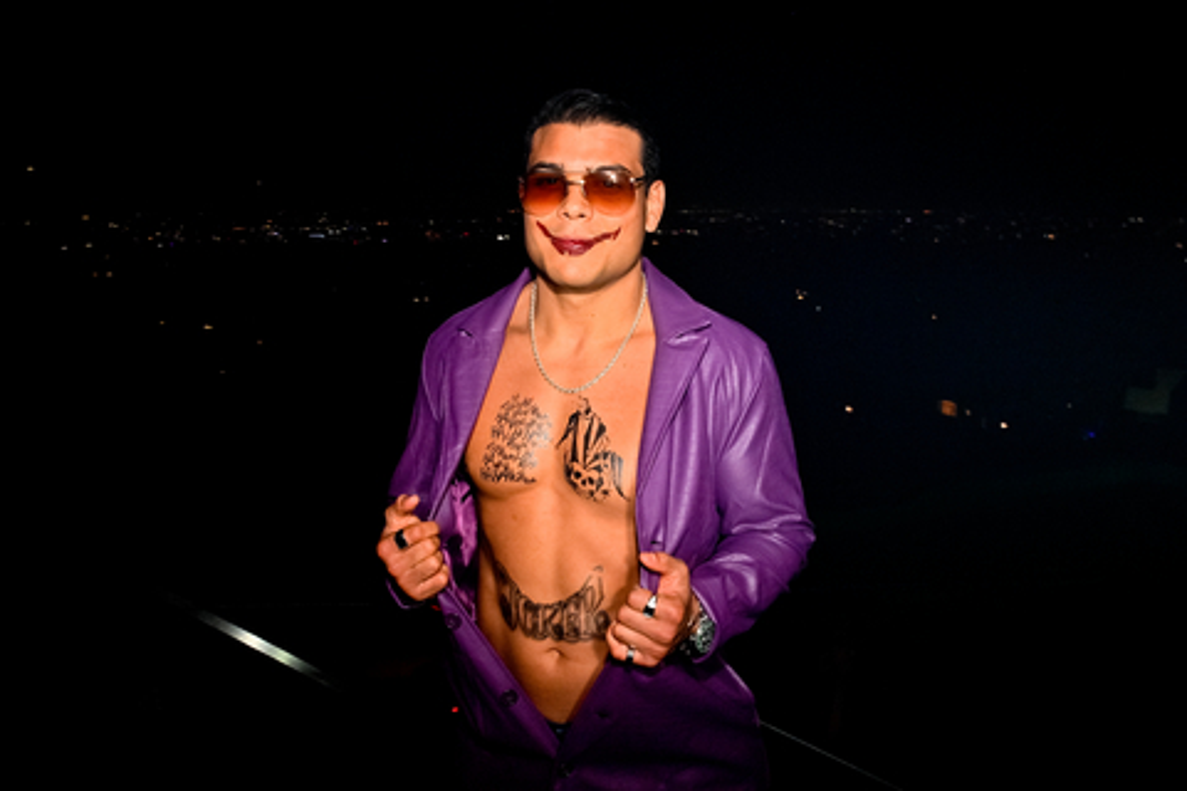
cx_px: 594
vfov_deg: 45.0
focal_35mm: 29
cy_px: 396
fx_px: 956
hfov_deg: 63.7
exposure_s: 1/6
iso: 1600
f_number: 22
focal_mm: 29
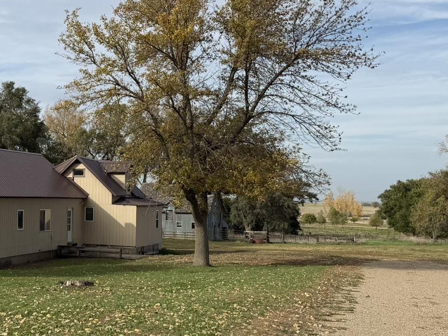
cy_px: 164
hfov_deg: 32.0
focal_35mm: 57
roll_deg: -1.4
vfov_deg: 25.7
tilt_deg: +1.4
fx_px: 738
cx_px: 38
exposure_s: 1/5319
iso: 80
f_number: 1.78
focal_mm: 6.76
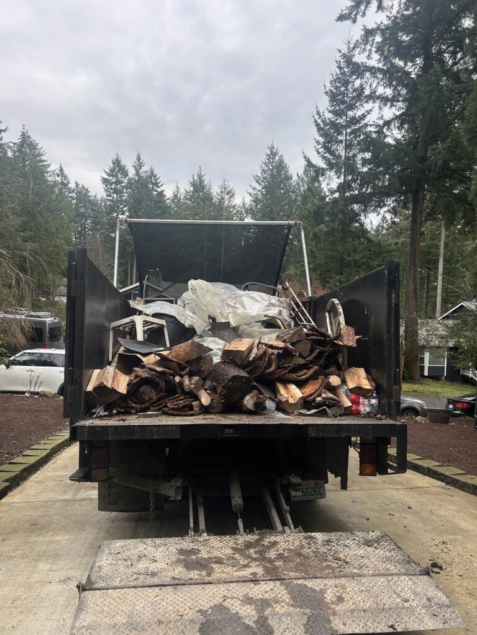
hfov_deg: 53.1
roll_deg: -1.3
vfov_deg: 67.3
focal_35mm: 26
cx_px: 238
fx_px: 478
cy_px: 318
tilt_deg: -2.4
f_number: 1.5
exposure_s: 1/738
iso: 50
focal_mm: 5.7
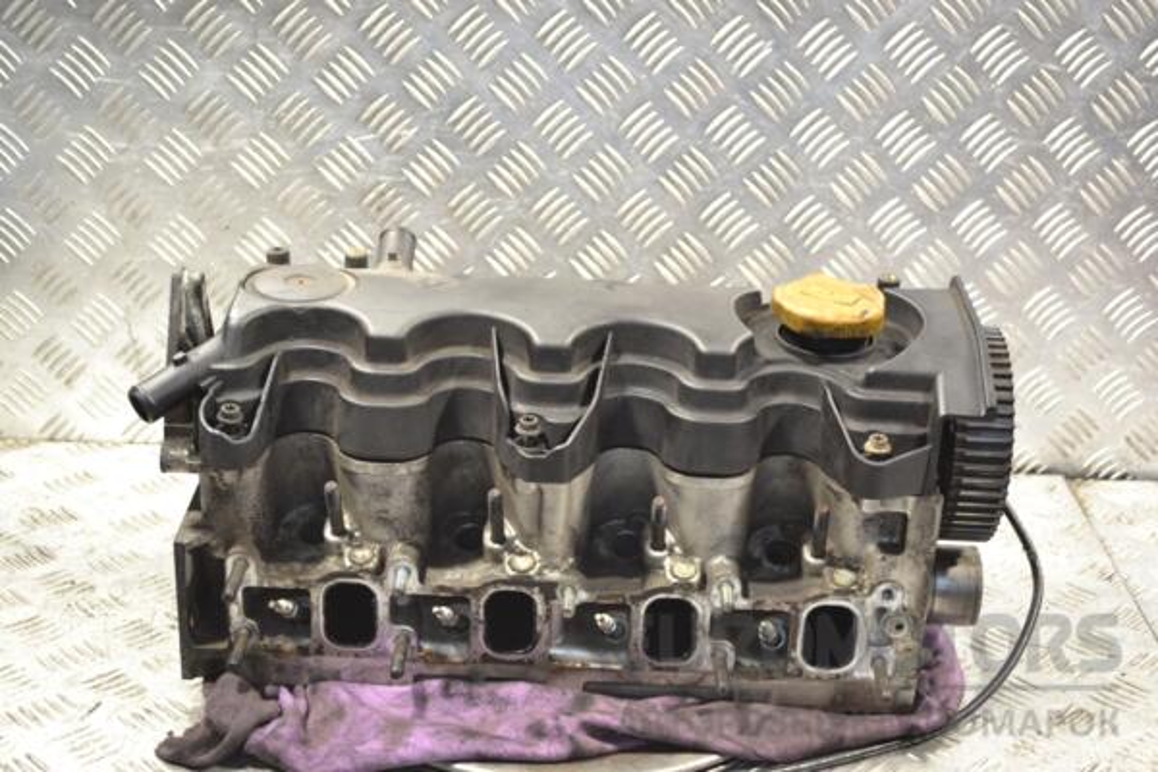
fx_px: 1737
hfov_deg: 36.9
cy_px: 386
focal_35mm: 54
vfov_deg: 25.1
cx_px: 579
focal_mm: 36
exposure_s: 1/30
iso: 560
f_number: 5
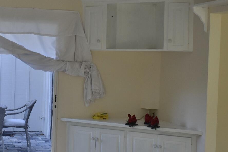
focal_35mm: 74
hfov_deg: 26.8
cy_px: 71
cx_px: 44
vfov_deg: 18.4
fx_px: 468
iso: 400
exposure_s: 1/250
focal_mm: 27
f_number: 5.6
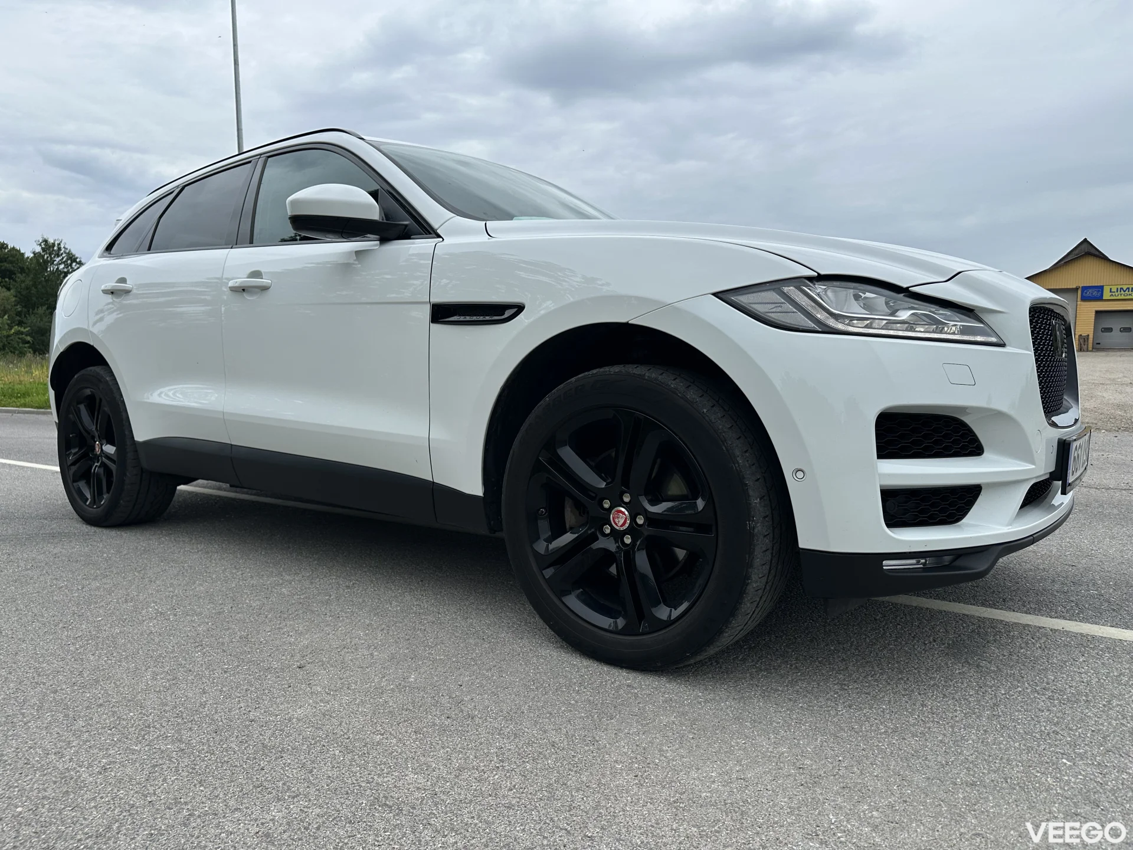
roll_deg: -0.3
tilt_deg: -5.4
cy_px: 425
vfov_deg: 56.8
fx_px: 786
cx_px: 566
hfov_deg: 71.6
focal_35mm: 24
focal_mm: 6.86
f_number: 1.78
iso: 80
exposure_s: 1/1374
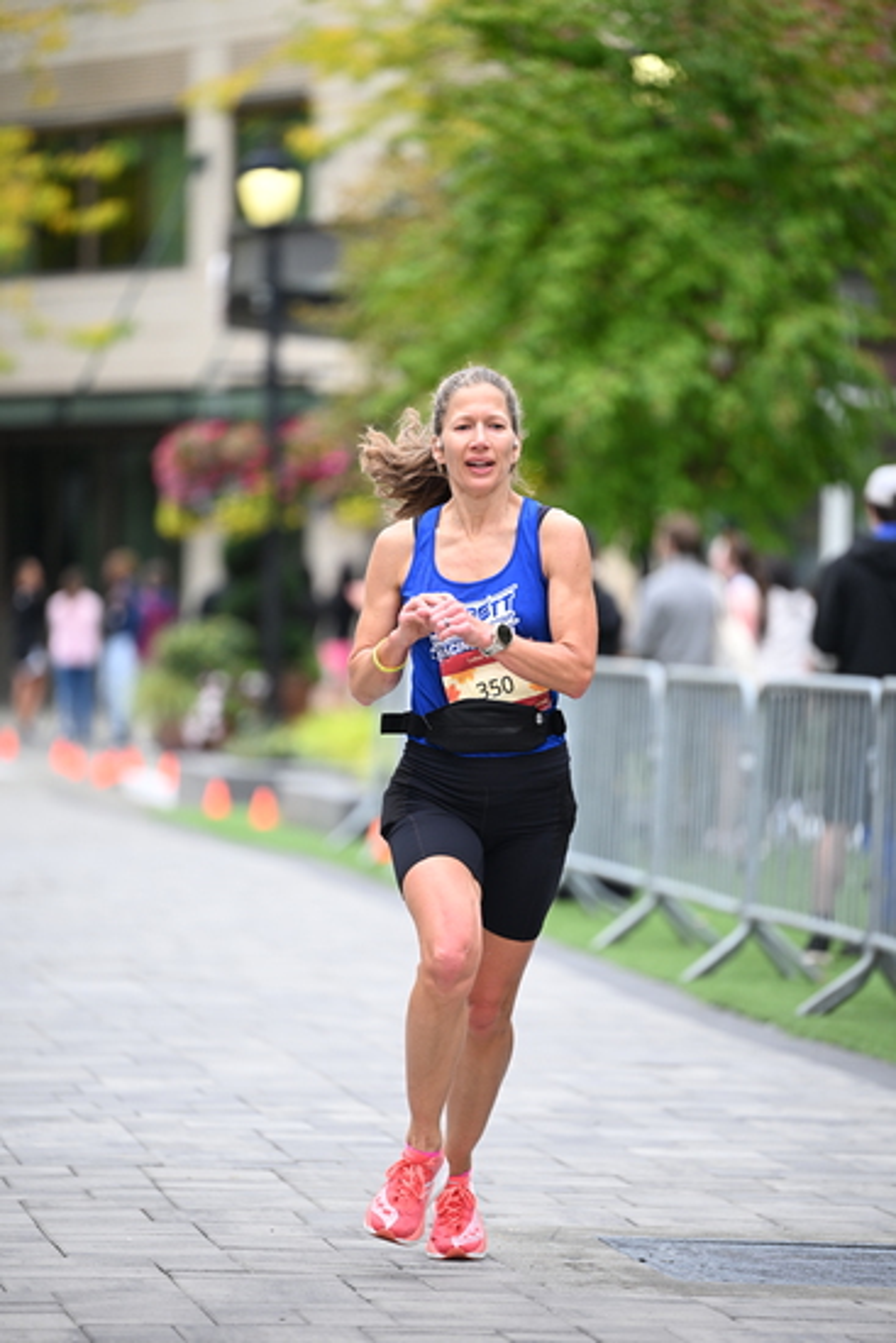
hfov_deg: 7.2
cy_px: 672
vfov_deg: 10.8
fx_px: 7088
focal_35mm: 190
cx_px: 448
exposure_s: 1/1600
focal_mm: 190
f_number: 2.8
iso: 800
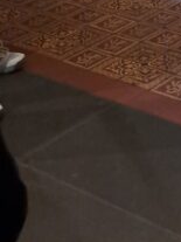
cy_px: -353
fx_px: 830
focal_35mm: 119
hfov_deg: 12.3
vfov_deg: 12.6
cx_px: 187
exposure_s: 1/20
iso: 1000
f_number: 1.8
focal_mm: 5.23
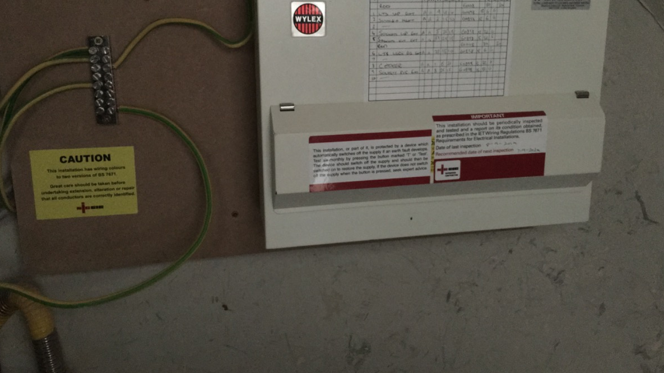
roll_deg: +0.4
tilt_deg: -12.1
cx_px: 333
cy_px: 135
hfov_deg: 61.0
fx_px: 563
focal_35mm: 32
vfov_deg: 36.4
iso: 400
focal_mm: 4.15
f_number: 2.2
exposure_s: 1/4
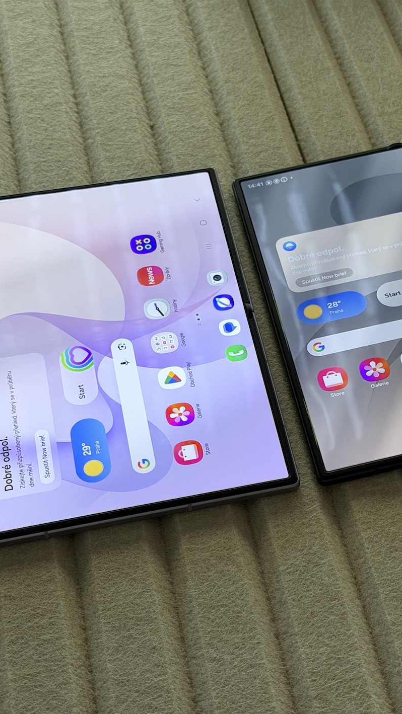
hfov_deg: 17.1
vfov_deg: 30.2
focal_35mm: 70
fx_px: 1327
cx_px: 310
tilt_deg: -48.5
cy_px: 358
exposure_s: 1/241
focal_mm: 6.76
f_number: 1.78
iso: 64
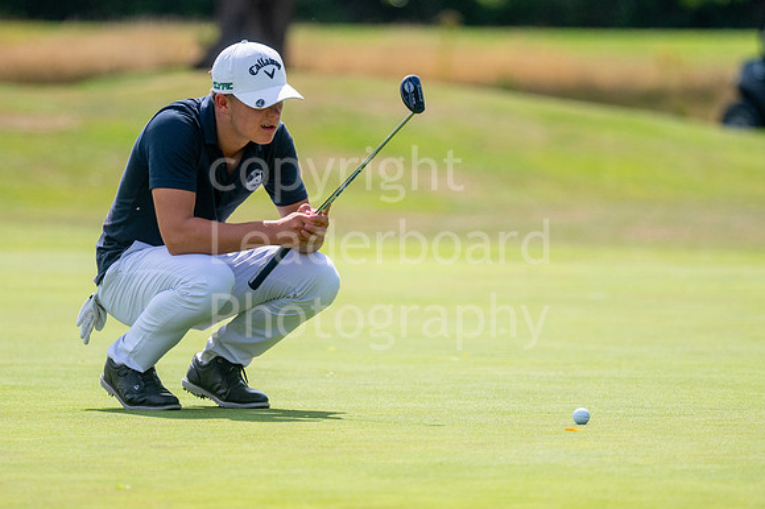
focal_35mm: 450
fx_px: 9557
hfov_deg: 4.6
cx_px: 382
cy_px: 254
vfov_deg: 3.1
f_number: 4
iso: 640
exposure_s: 1/5000
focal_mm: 300
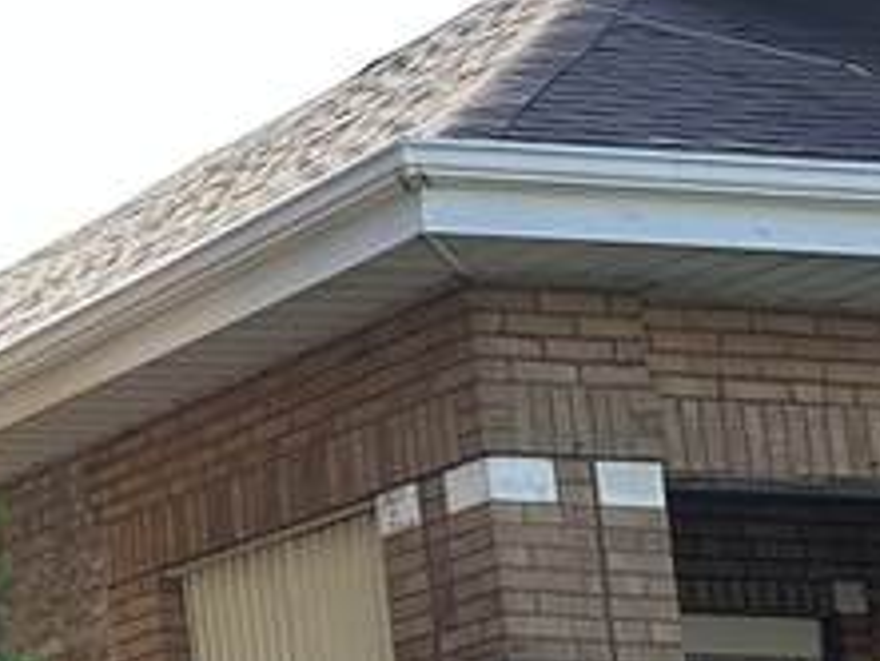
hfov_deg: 11.2
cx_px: -1390
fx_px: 3536
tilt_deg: +13.5
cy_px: 398
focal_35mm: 139
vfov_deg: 10.7
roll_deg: -1.5
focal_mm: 6.86
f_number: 1.78
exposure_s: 1/1304
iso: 80
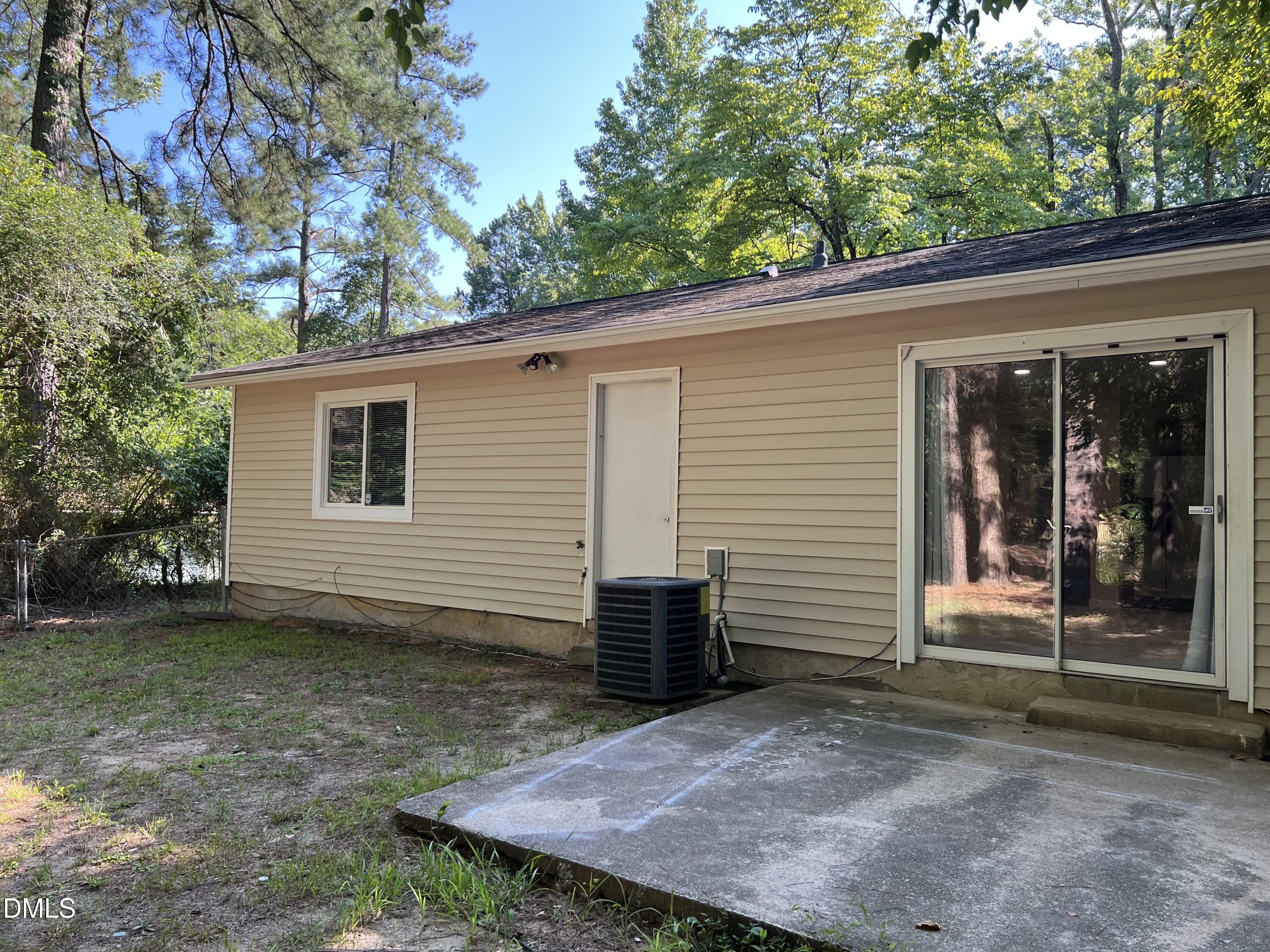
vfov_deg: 53.1
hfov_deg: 67.3
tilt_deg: +1.8
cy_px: 476
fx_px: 954
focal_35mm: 26
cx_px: 635
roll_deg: -1.7
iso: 50
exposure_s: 1/389
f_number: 1.5
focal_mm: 5.7
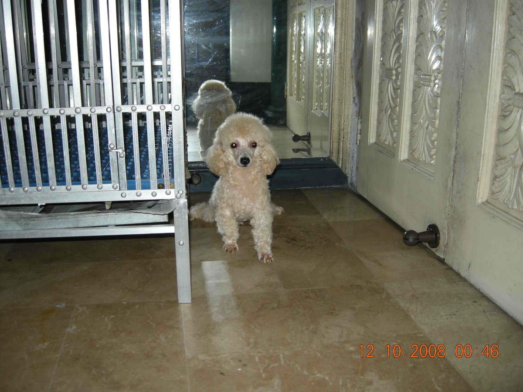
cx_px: 262
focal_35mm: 35
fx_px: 529
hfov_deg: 52.6
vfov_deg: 40.7
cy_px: 196
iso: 64
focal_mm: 7.5
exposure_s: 1/60
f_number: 2.7
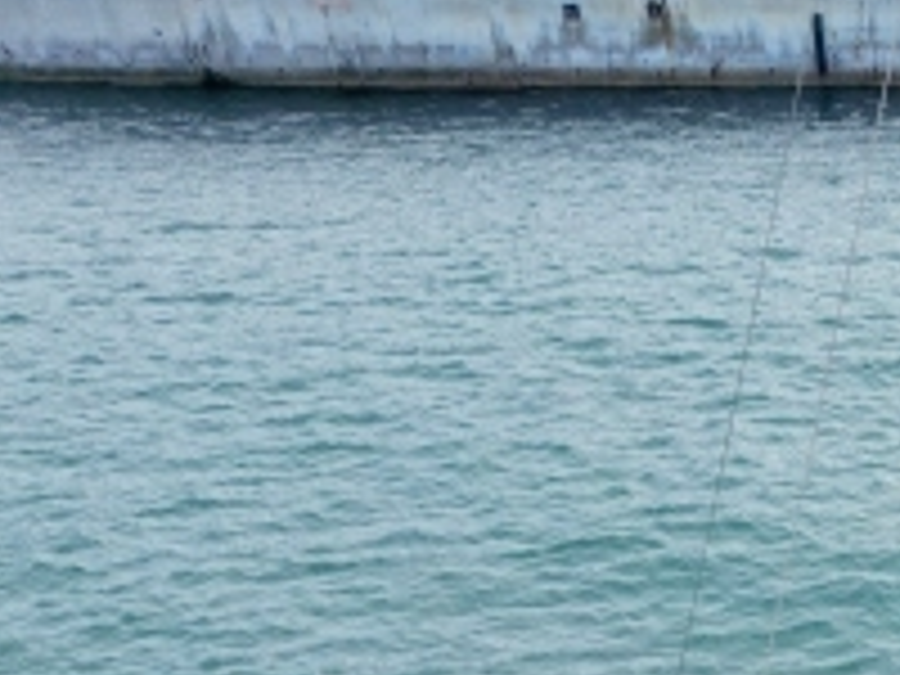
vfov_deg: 20.1
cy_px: 920
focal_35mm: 66
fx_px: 1716
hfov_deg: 25.5
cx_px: 1156
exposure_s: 1/1000
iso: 130
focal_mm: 6.72
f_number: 1.7
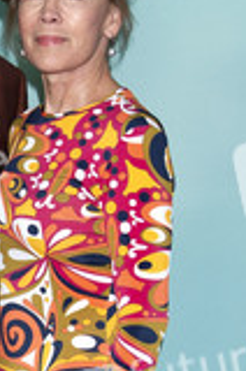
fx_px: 1029
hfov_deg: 13.3
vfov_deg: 20.3
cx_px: -44
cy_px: 283
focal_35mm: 100
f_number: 5.6
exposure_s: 1/200
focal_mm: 40
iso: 400
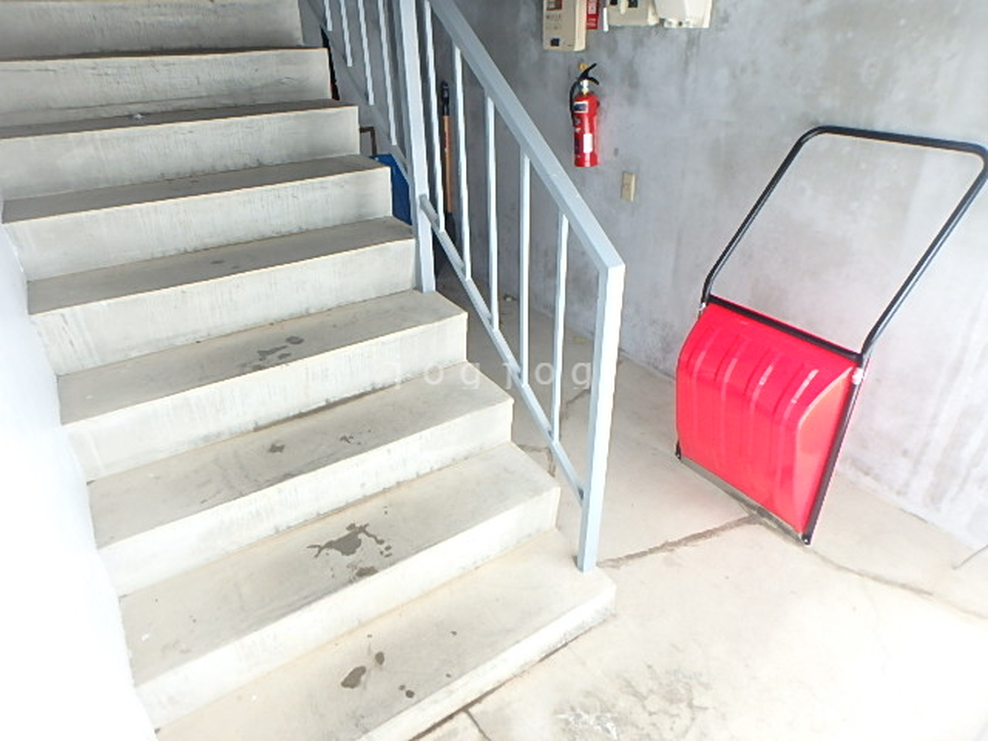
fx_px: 599
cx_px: 494
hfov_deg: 79.0
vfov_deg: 63.4
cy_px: 370
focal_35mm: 21
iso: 200
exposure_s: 1/30
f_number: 3.5
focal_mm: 3.7
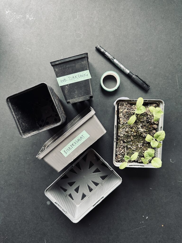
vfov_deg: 71.6
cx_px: 91
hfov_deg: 56.8
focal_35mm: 24
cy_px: 122
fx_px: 168
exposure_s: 1/60
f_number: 1.78
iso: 250
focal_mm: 6.86
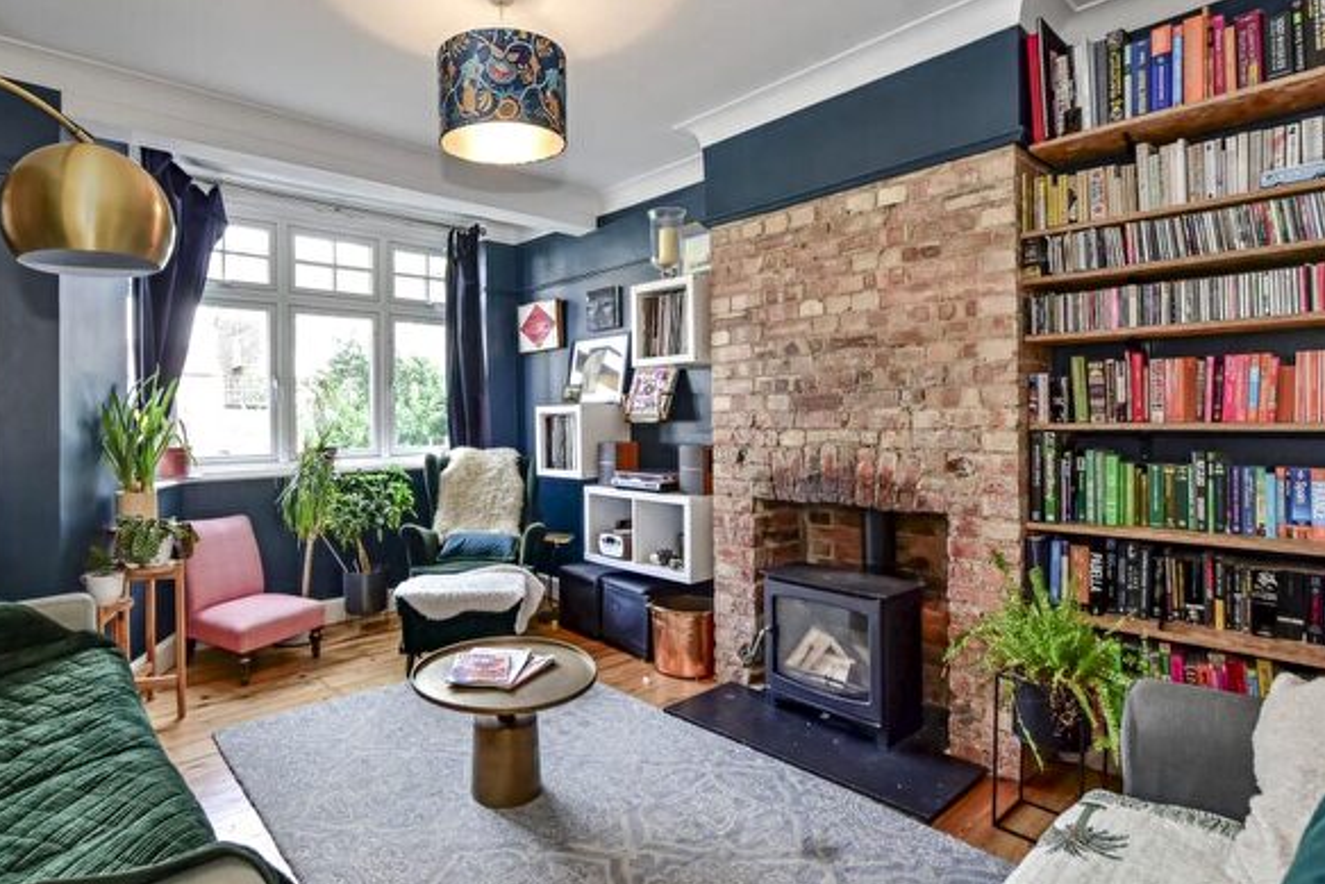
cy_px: 415
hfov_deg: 89.4
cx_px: 564
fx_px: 663
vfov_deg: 67.4
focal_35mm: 18
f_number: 8
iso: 640
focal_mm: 10
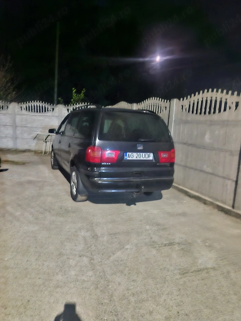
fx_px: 214
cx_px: 120
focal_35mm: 23
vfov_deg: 73.9
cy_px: 160
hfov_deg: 58.9
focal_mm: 5.54
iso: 1250
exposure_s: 1/11
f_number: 1.8
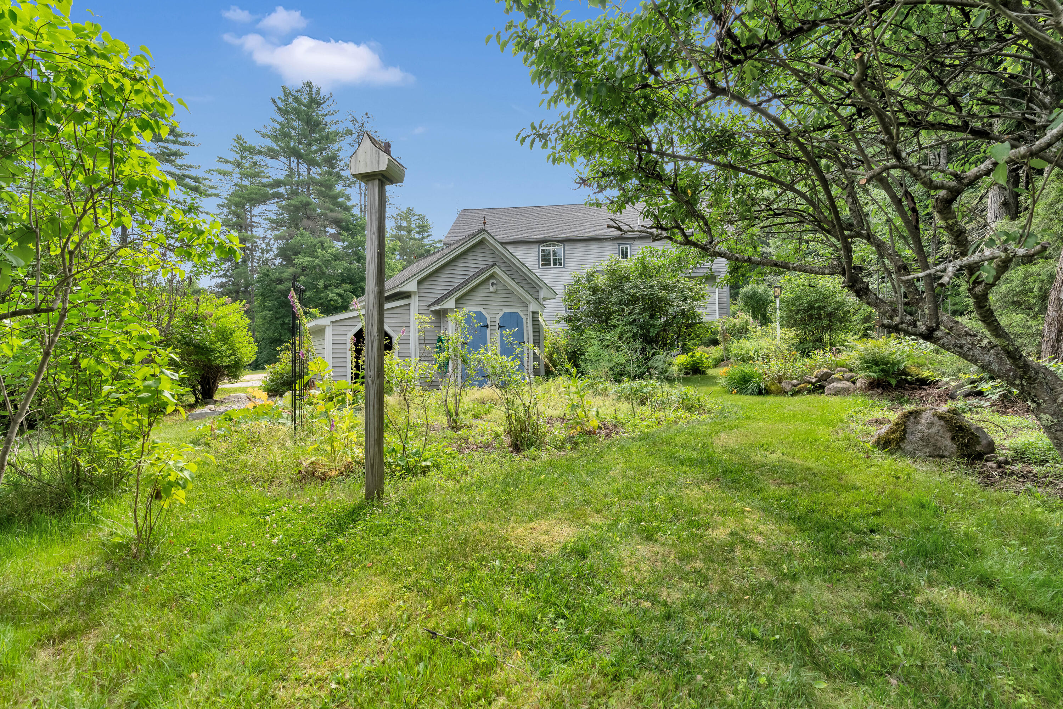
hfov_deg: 96.7
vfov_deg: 73.8
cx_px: 532
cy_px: 354
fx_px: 472
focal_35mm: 16
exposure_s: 1/500
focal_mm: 16
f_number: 8
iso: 800
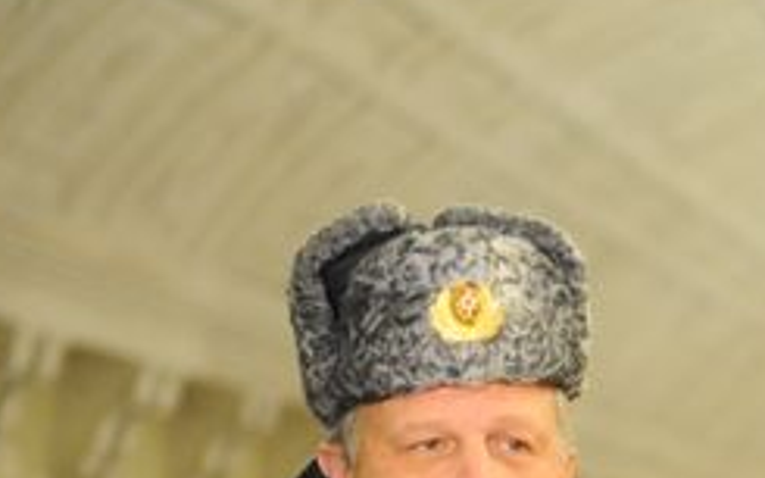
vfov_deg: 6.4
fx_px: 4252
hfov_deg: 10.1
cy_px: 634
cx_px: 949
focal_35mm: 204
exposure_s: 1/125
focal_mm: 70
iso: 3200
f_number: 2.8
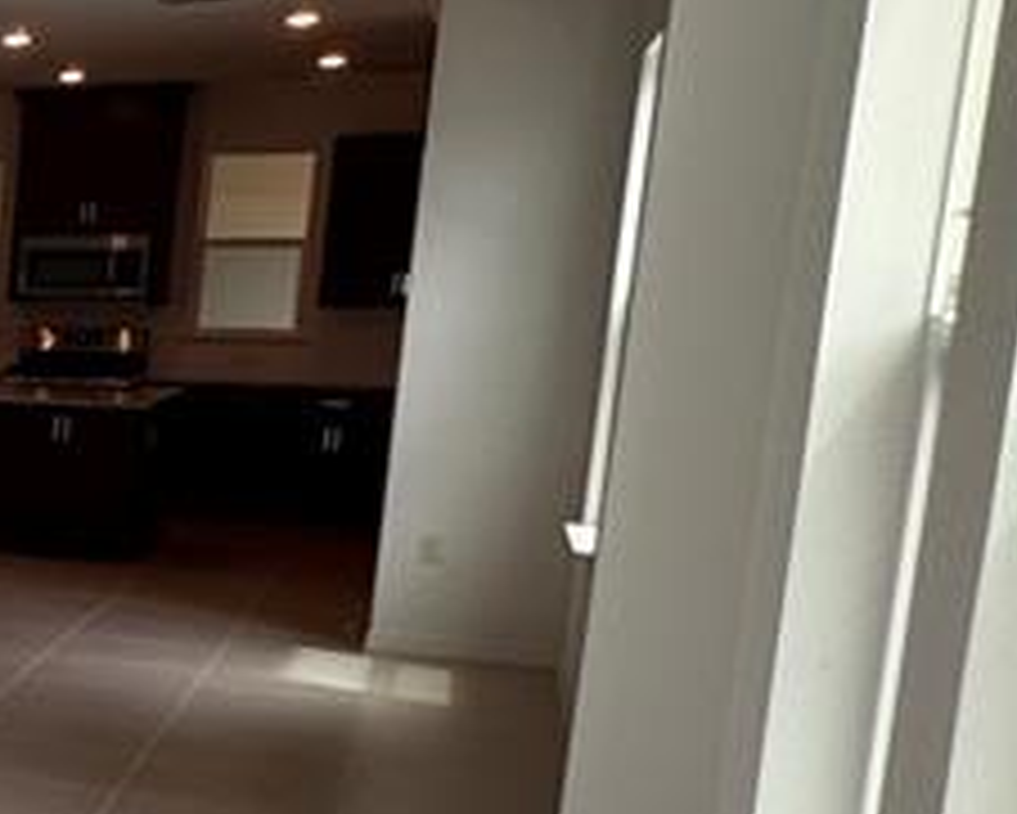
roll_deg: -0.1
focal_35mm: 62
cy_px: 562
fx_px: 1867
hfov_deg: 19.1
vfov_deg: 24.5
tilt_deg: -8.0
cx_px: -994
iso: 40
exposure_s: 1/193
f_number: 2.2
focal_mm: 2.22
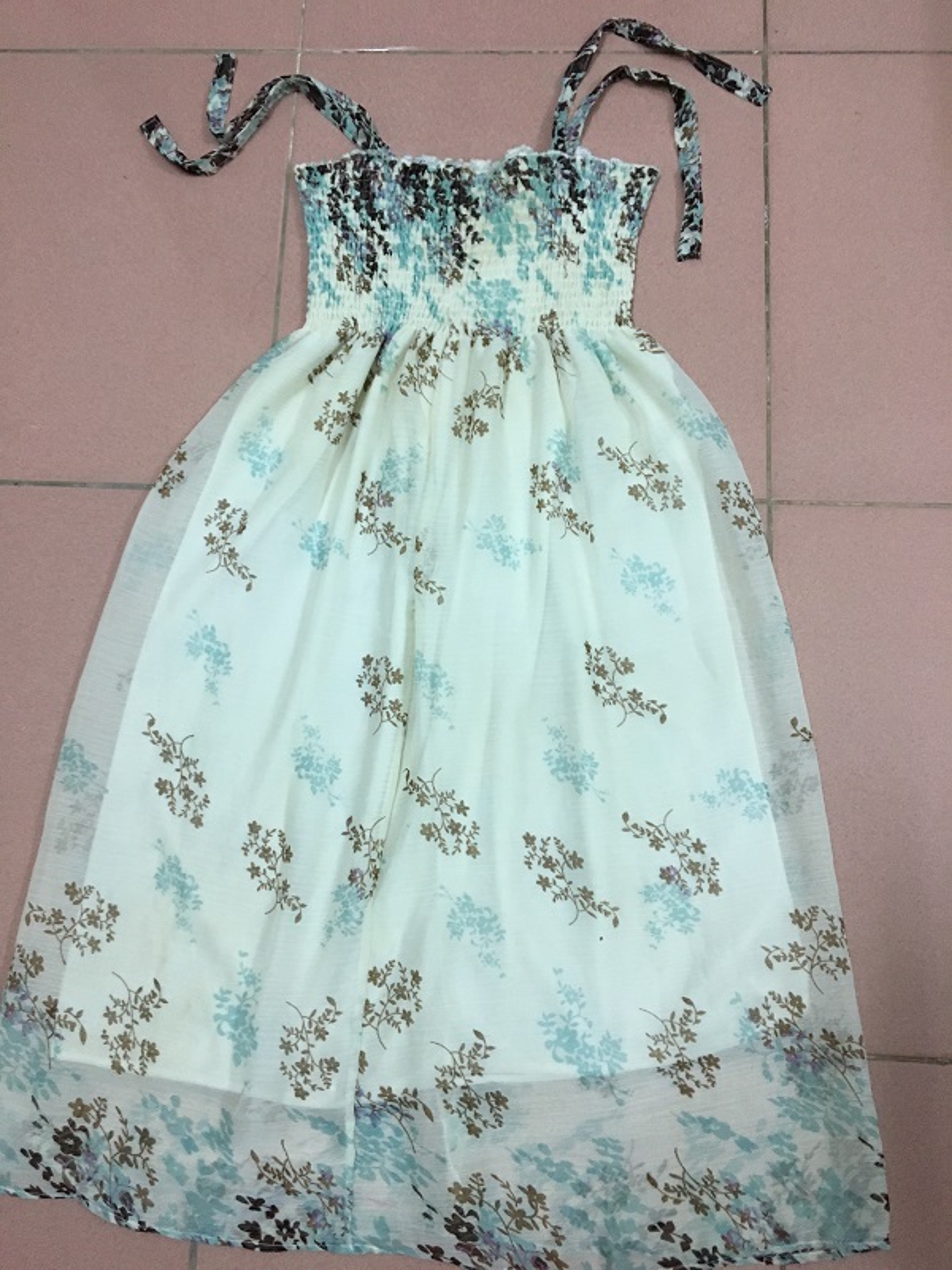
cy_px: 635
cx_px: 476
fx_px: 1063
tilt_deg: -79.4
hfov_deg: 48.2
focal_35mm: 29
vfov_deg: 61.7
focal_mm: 4.15
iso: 160
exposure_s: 1/33
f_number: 2.2
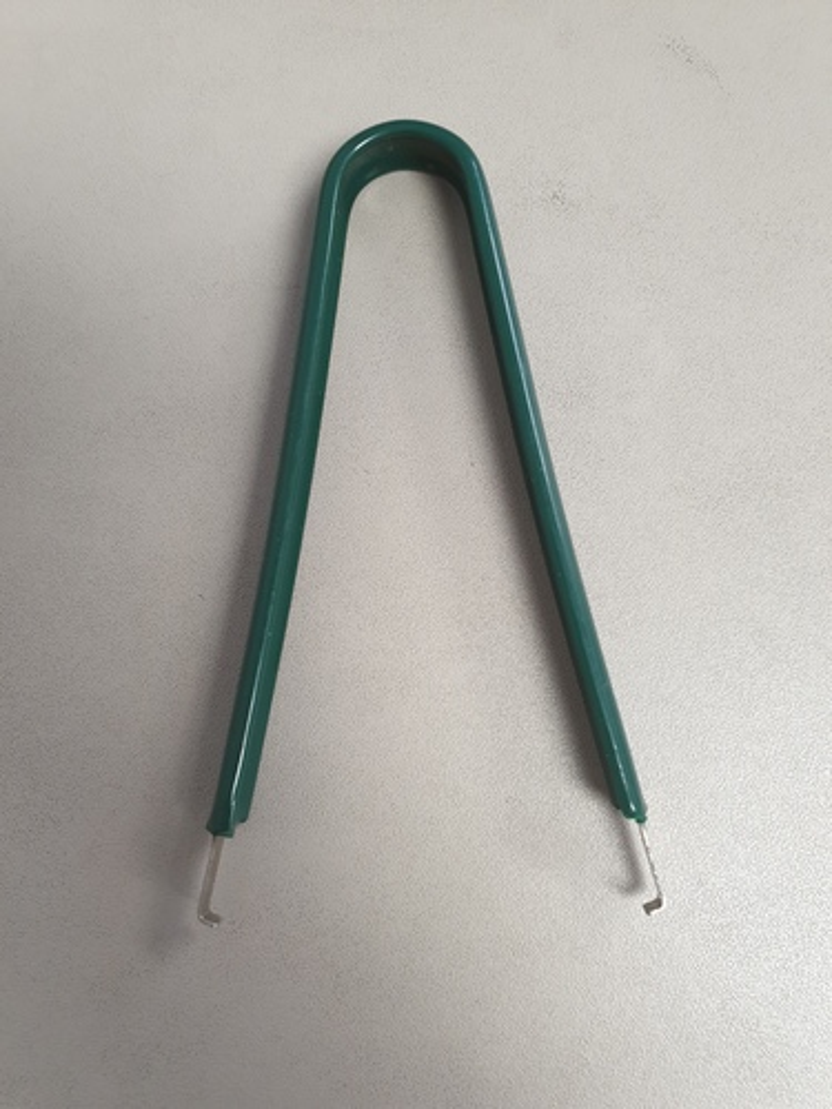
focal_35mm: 26
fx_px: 833
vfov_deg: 67.3
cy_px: 554
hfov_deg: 53.1
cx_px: 416
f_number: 2.4
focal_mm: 4.3
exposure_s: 1/50
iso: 200
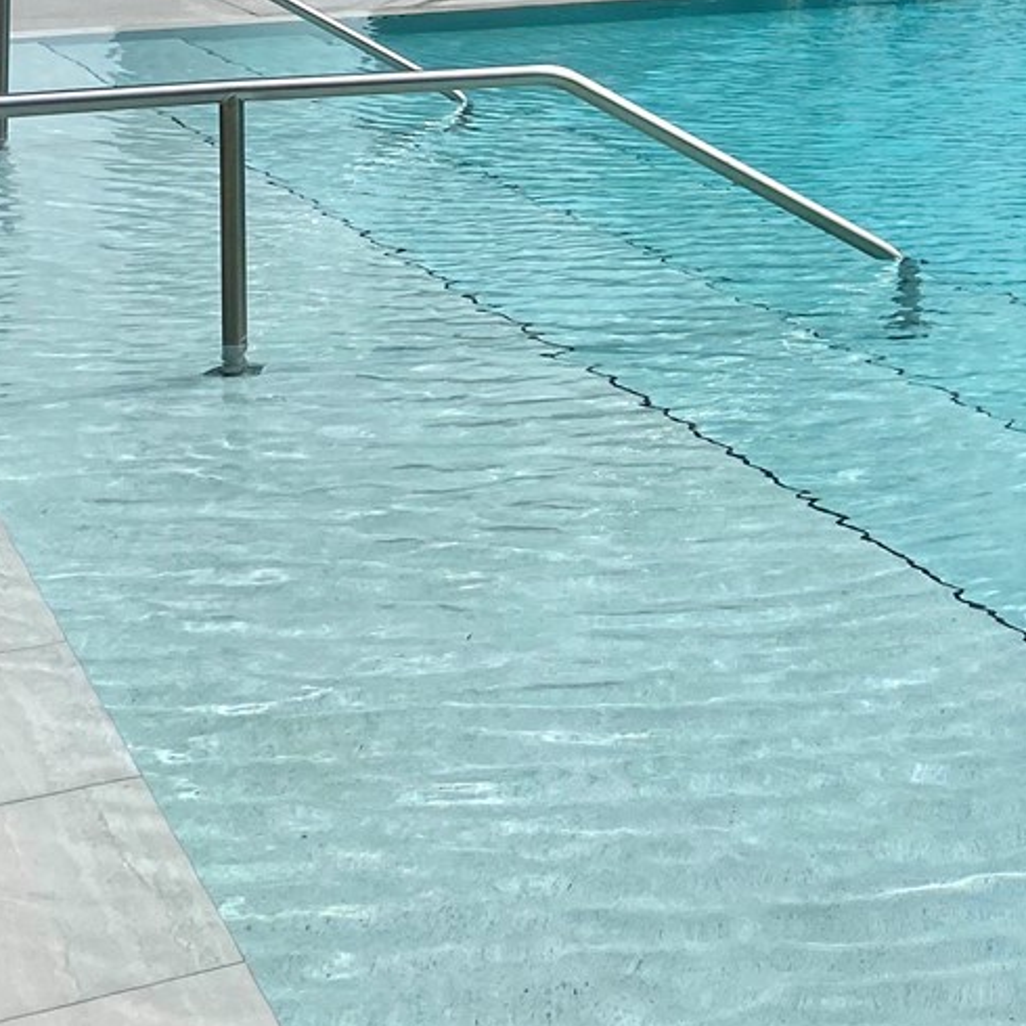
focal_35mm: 75
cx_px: 1261
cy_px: -119
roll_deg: +0.5
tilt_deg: -2.8
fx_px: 2515
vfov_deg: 21.8
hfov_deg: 21.3
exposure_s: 1/5495
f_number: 1.8
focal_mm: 4.25
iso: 32
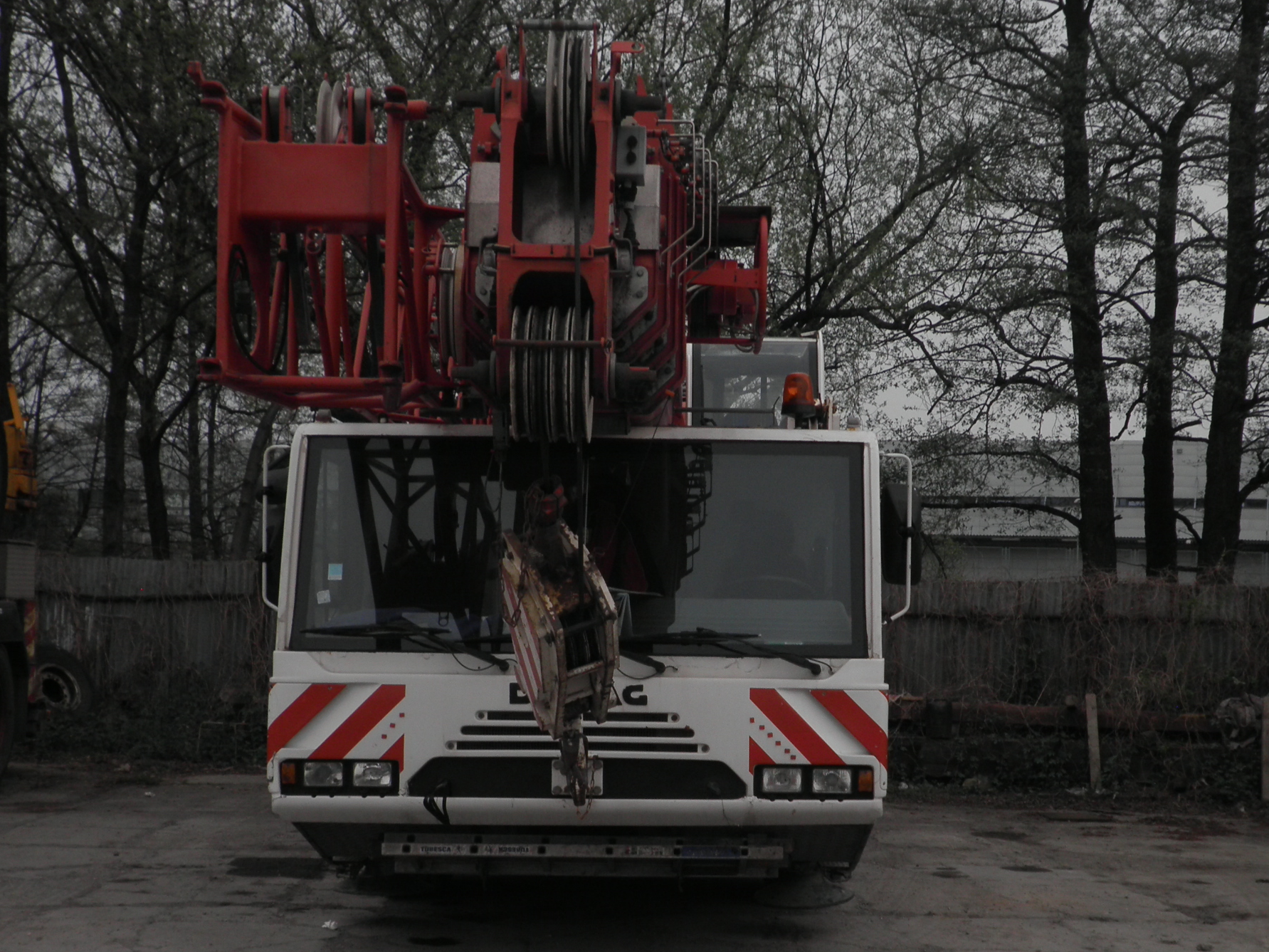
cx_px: 737
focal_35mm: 56
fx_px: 2053
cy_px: 669
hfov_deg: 34.3
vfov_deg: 25.9
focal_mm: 7
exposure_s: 1/80
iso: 64
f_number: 10.2
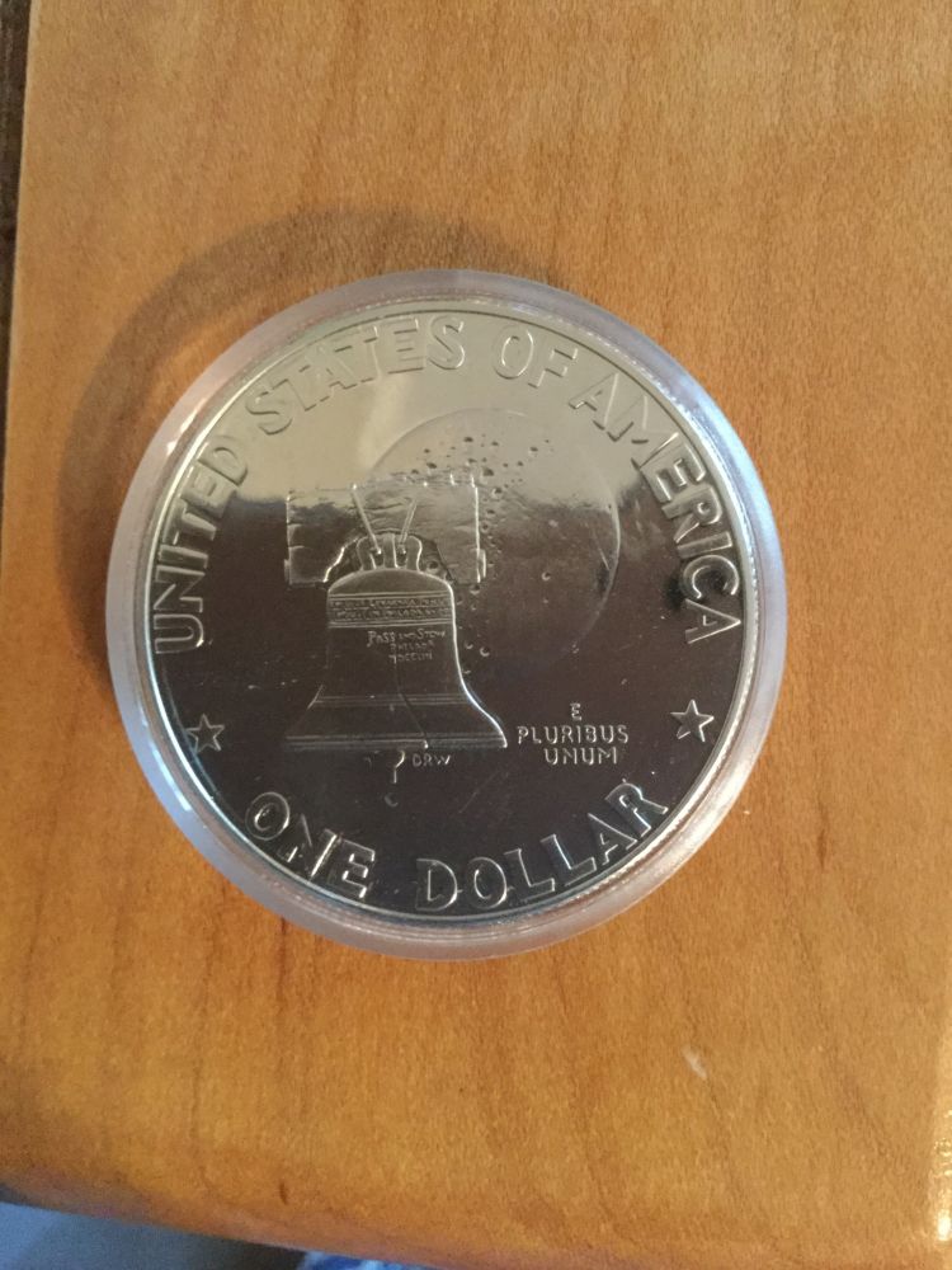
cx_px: 476
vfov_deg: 58.4
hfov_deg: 45.4
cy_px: 635
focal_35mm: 31
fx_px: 1137
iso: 500
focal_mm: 3.3
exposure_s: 1/15
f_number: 2.4
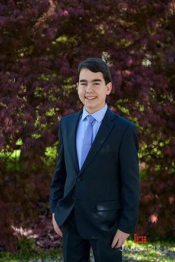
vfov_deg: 24.5
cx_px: 87
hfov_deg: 16.4
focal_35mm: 83
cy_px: 131
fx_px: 606
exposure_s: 1/1600
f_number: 3.2
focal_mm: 82
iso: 400
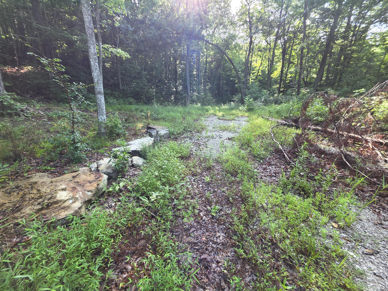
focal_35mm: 13
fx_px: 146
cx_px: 194
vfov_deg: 89.9
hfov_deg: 106.2
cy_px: 146
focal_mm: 2.2
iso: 64
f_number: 1.9
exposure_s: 1/120
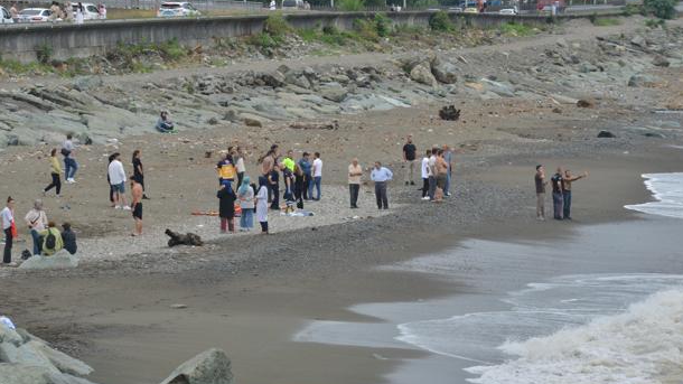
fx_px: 3821
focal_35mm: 211
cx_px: 343
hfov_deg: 10.2
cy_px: 177
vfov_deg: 5.8
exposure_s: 1/250
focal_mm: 200
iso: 1600
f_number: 8
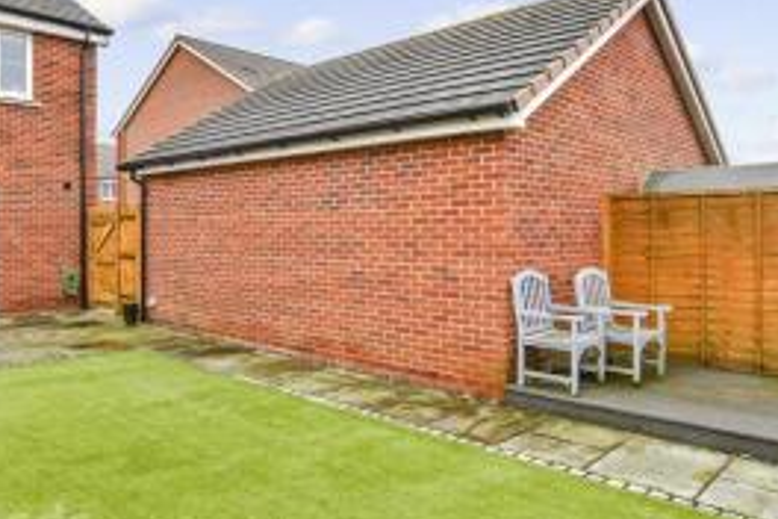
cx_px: 309
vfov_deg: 47.6
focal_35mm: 27
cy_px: 205
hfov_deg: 66.7
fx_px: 583
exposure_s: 1/125
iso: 320
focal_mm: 10
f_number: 8
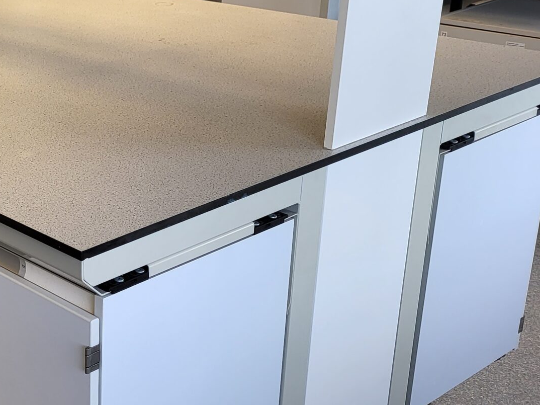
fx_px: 967
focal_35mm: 62
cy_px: 180
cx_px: -95
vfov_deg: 23.6
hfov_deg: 27.7
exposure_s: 1/100
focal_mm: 5.4
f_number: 1.8
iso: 100
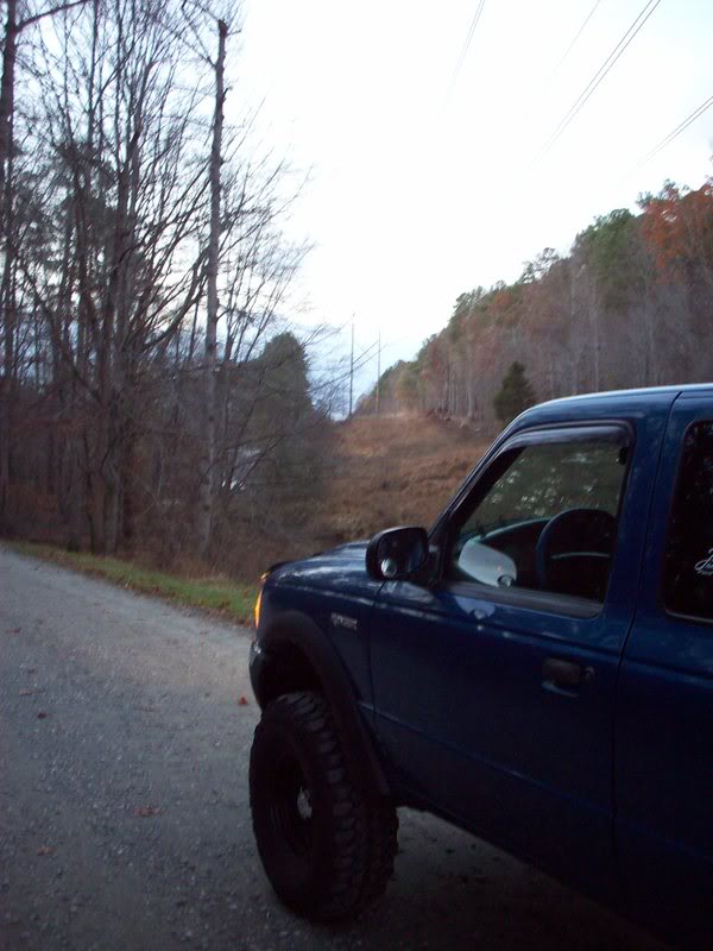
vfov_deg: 50.1
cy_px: 476
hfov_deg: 38.7
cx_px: 356
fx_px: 1016
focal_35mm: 37
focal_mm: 6.2
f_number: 2.8
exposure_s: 1/23.6
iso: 160
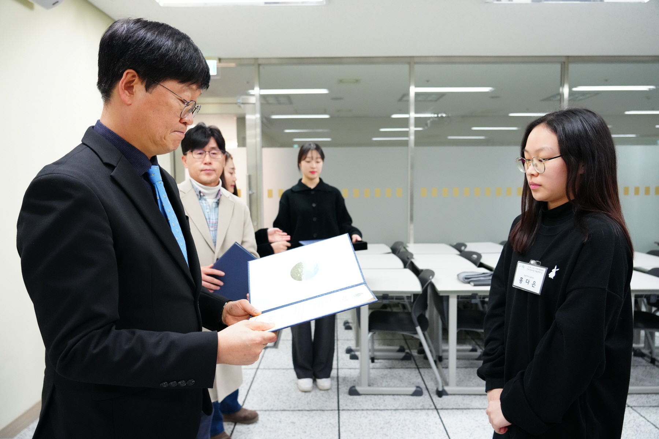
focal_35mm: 24
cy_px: 220
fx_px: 439
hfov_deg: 73.7
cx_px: 330
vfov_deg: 53.1
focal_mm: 24
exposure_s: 1/160
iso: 4000
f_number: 4
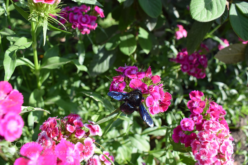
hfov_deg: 61.9
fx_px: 207
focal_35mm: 30
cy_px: 82
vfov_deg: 43.6
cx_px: 124
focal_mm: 20
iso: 360
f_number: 8
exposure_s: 1/250
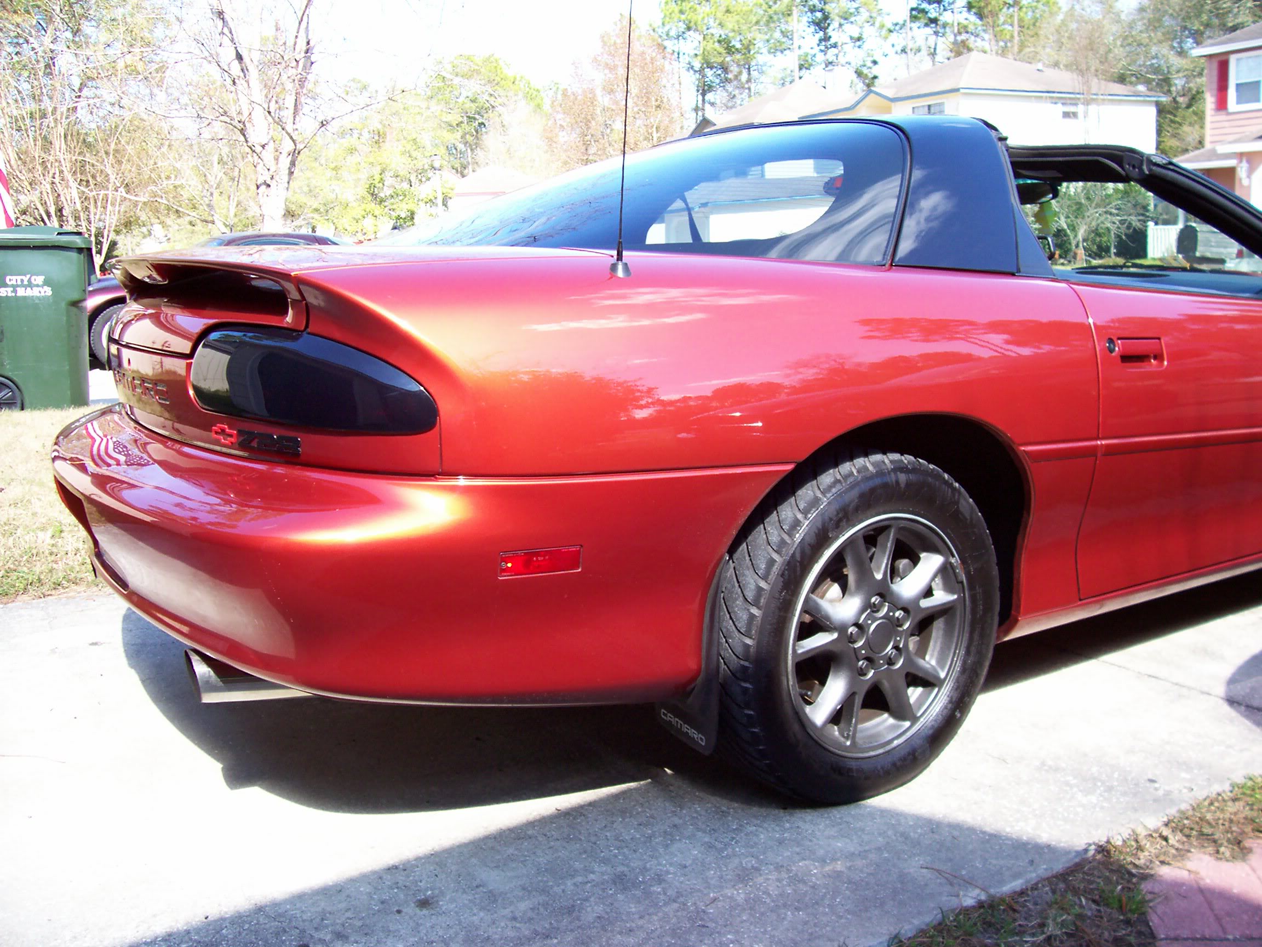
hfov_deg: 54.0
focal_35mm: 34
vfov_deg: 41.8
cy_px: 474
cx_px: 631
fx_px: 1240
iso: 80
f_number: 2.7
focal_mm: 5.6
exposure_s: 1/238
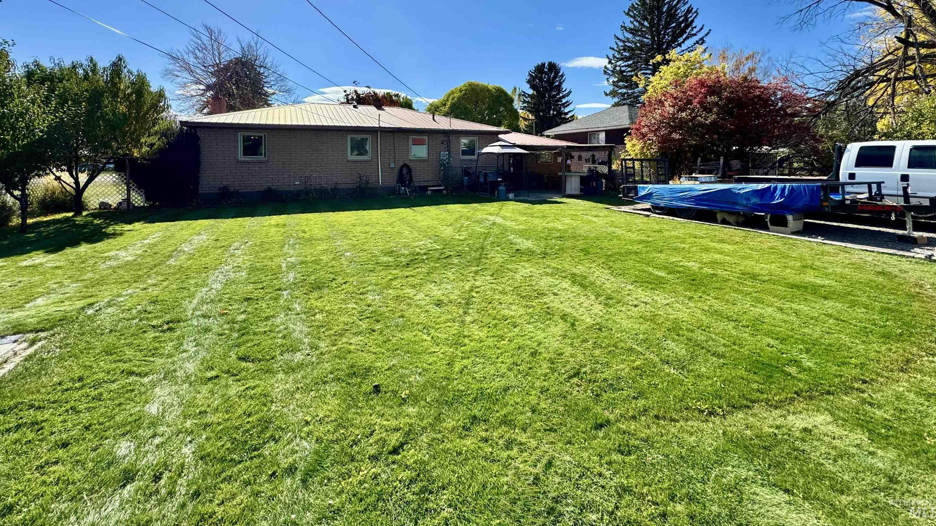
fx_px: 397
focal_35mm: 16
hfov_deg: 99.4
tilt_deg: -1.9
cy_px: 168
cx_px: 472
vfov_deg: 65.0
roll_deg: -0.3
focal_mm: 2.22
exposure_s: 1/2146
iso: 50
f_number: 2.2
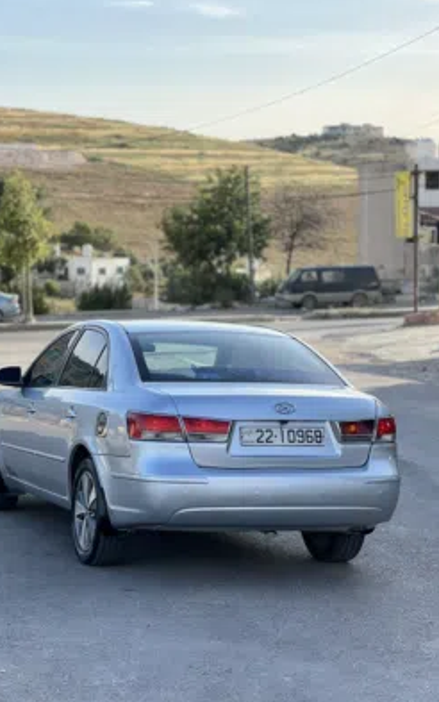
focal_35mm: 83
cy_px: 350
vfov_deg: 24.9
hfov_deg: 15.7
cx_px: 186
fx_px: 1587
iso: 25
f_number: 2.8
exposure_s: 1/202
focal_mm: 9
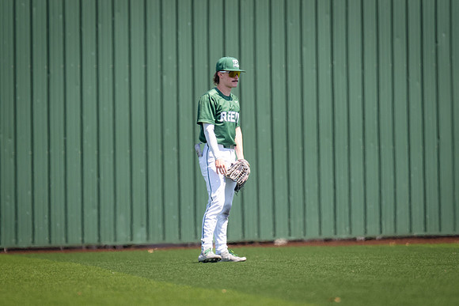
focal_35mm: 538
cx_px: 223
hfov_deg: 3.8
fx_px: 6865
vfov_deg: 2.6
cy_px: 208
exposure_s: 1/2000
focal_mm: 280
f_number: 4
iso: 320
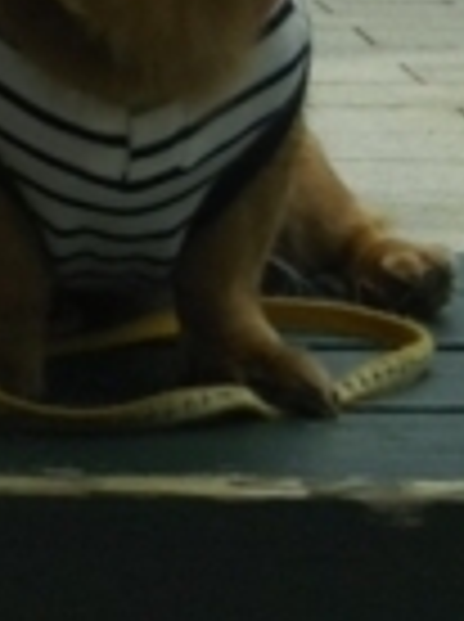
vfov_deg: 9.7
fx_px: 3119
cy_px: -1008
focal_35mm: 174
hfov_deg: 8.5
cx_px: 45
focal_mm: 4
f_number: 2.2
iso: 25
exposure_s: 1/1187
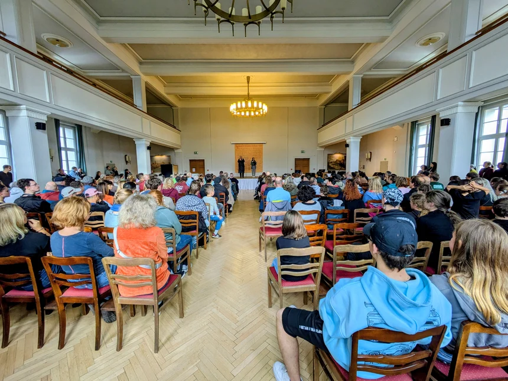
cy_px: 190
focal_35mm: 14
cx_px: 254
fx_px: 206
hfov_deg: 102.0
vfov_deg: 85.7
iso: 37
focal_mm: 1.83
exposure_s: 1/33.3
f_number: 2.2
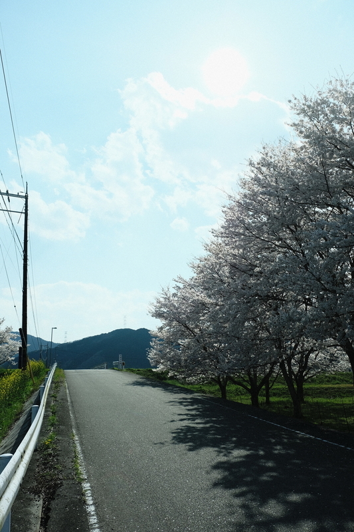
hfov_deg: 47.9
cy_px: 266
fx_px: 398
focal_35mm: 27
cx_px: 177
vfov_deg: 67.4
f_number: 6.4
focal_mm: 18
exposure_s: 1/1600
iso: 400
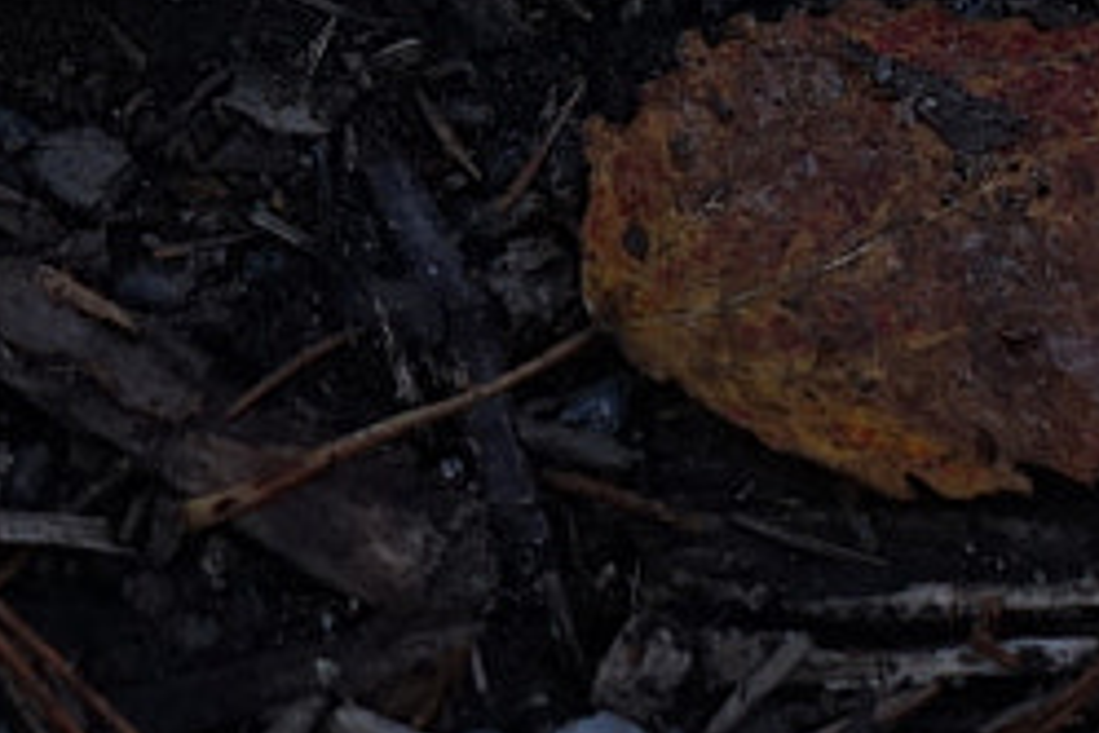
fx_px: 5495
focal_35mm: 180
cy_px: -852
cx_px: 508
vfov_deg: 7.3
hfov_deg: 11.4
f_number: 6.3
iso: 1000
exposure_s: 1/60
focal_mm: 28
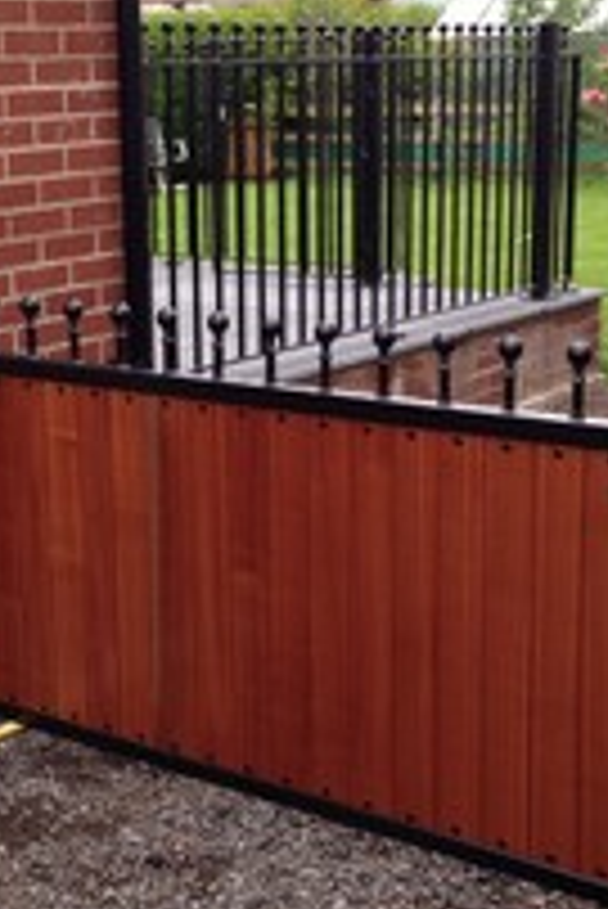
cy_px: 432
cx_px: 185
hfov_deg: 20.0
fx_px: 1720
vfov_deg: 29.6
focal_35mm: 68
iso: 50
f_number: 2.4
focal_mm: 4.12
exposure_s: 1/337
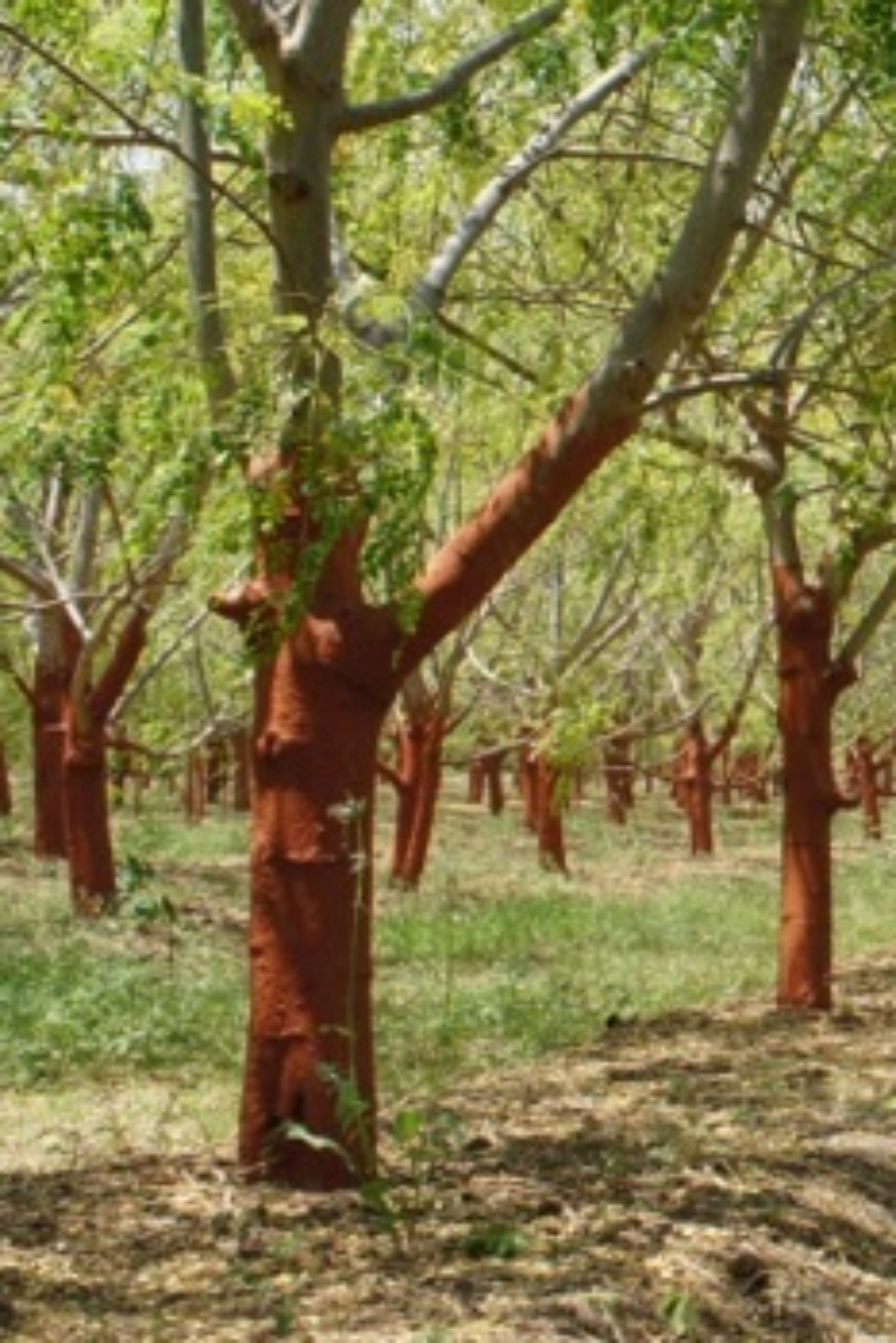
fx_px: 3170
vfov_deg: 23.8
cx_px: 1569
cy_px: 414
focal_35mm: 85
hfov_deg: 14.3
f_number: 11
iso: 200
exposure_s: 1/125
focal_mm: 22
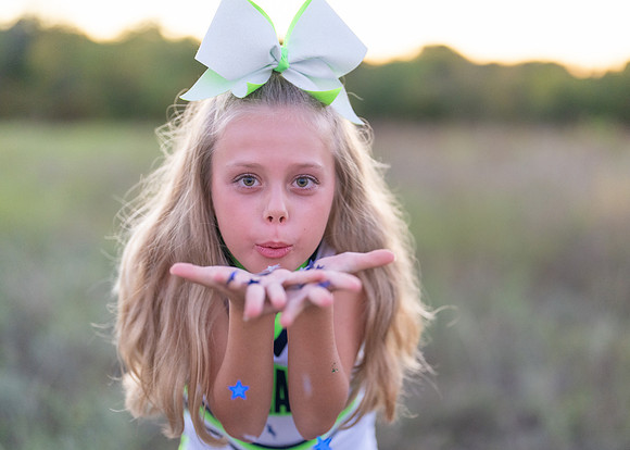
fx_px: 1049
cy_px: 249
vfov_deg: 24.2
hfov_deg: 33.4
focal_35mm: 59
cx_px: 355
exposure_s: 1/800
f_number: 1.2
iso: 1250
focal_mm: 50
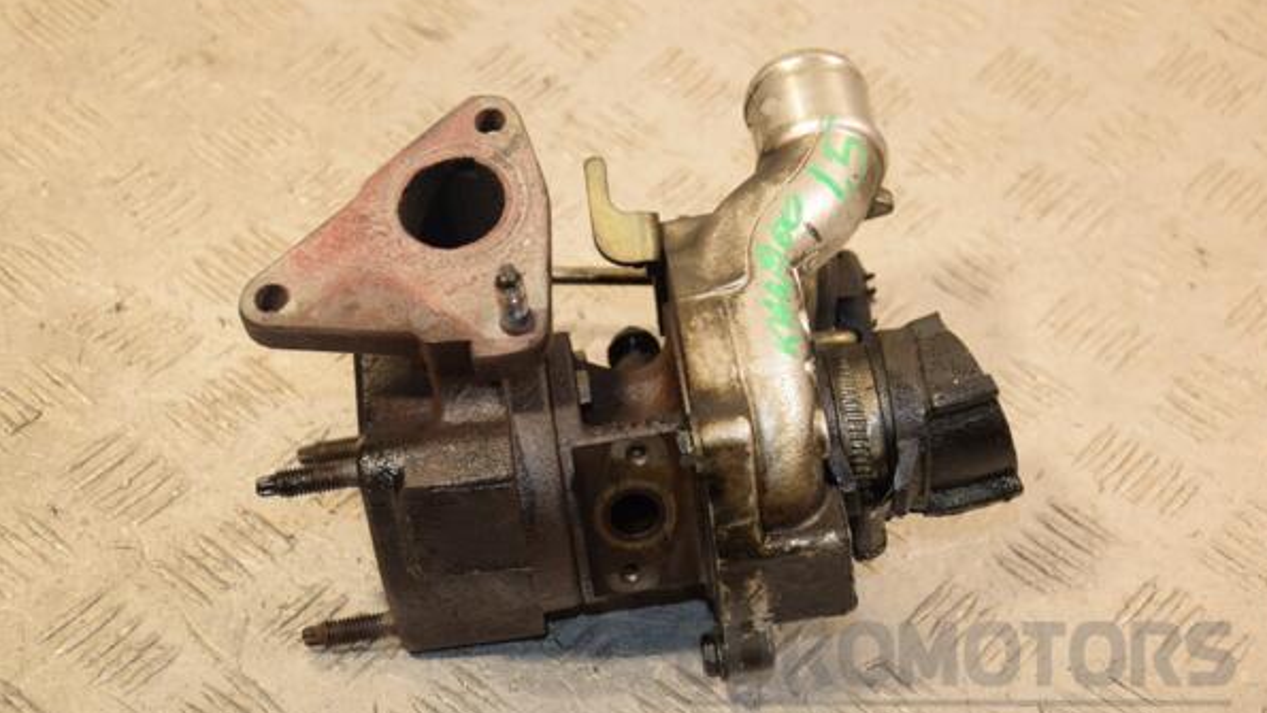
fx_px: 2554
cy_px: 370
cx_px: 637
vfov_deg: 15.9
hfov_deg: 27.9
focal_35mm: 76
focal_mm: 48
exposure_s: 1/200
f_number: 4.8
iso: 800
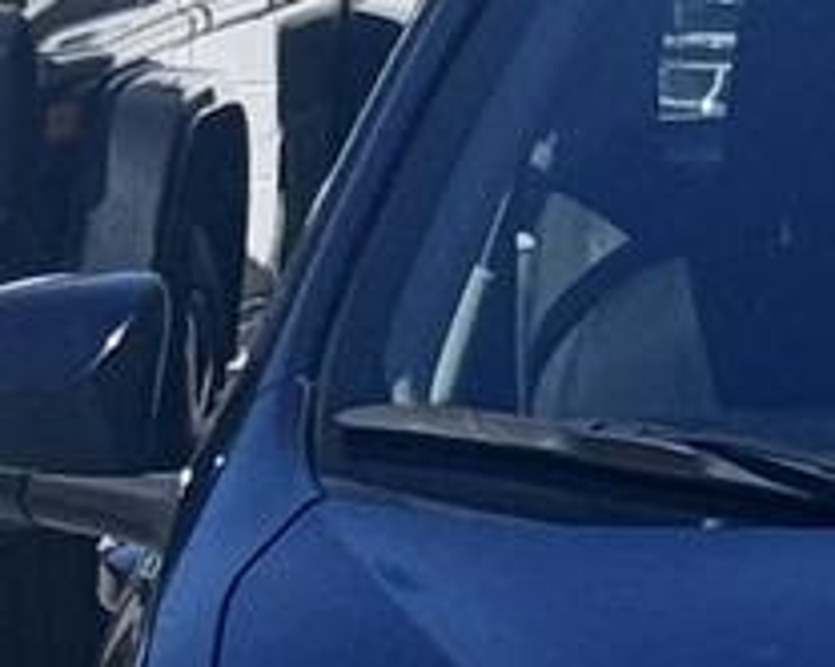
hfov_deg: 6.5
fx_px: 7135
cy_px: 1061
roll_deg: -0.8
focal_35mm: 289
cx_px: 1574
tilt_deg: -4.1
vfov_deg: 5.3
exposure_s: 1/4975
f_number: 1.78
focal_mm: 6.76
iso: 64
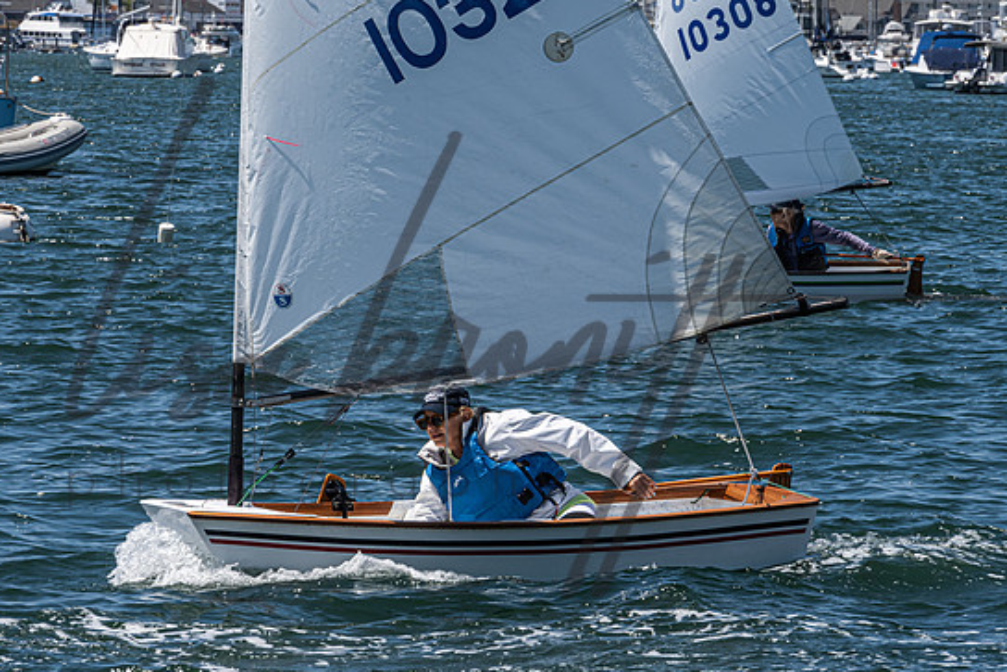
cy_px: 325
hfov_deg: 7.1
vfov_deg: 4.7
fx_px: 8170
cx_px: 440
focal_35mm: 292
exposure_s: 1/320
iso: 250
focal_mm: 200
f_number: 18
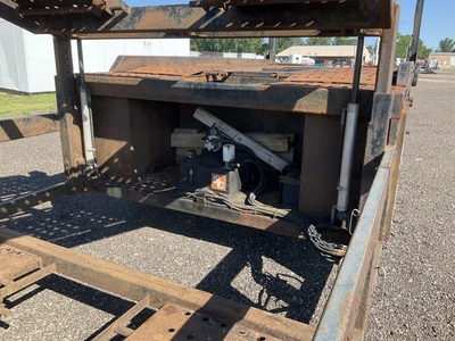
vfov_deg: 48.2
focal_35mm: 29
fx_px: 381
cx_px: 228
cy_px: 170
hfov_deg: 61.7
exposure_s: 1/586
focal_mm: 3
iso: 25
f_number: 1.8
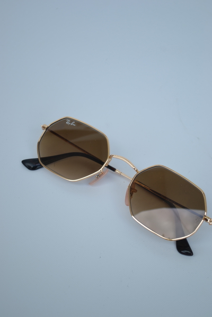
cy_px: 158
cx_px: 106
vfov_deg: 26.0
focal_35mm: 78
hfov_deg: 17.5
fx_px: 689
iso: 100
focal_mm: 52
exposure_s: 1/125
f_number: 5.6
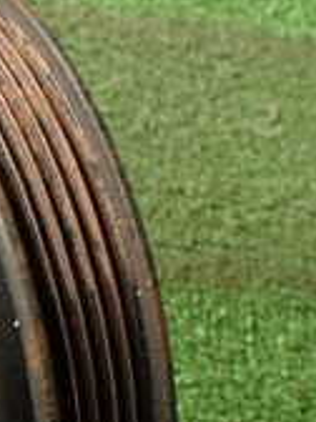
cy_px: 422
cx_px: -411
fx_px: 1388
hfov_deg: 11.2
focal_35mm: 114
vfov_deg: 16.9
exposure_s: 1/60
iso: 125
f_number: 2.4
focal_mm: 5.79
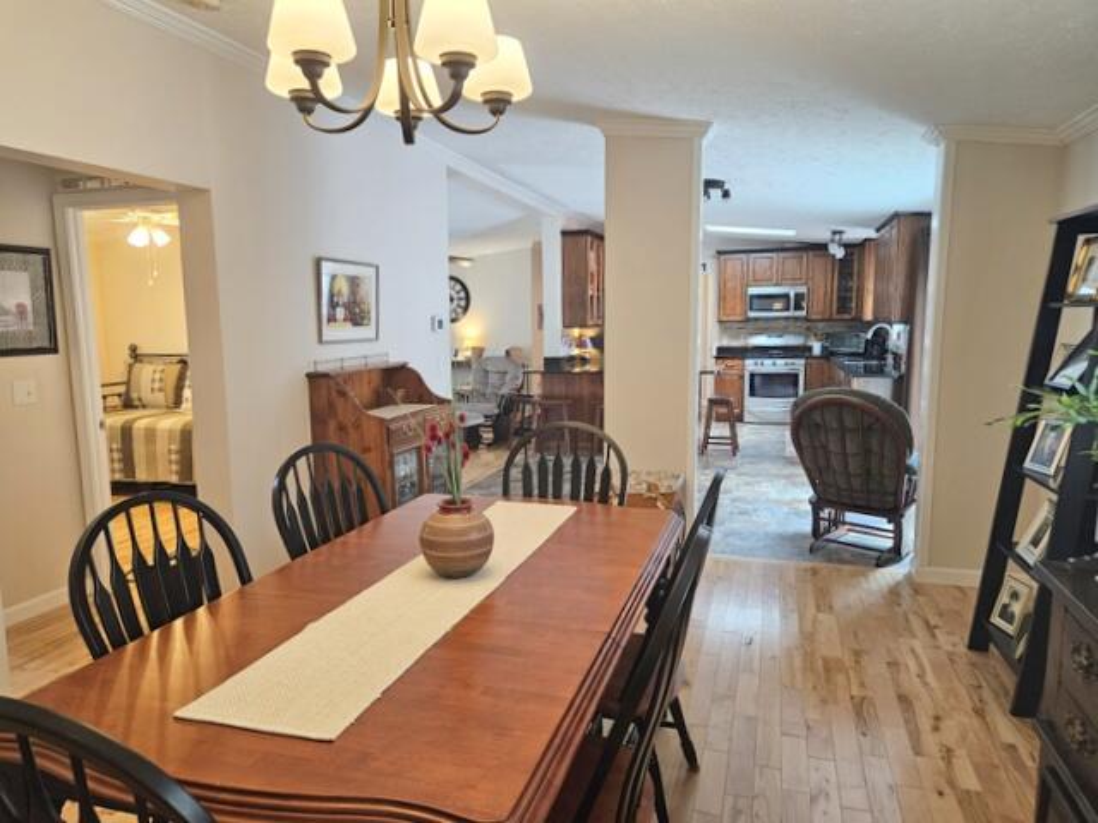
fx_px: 730
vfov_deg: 58.9
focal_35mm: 23
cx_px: 549
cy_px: 412
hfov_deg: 73.9
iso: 400
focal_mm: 5.4
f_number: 1.8
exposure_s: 1/120
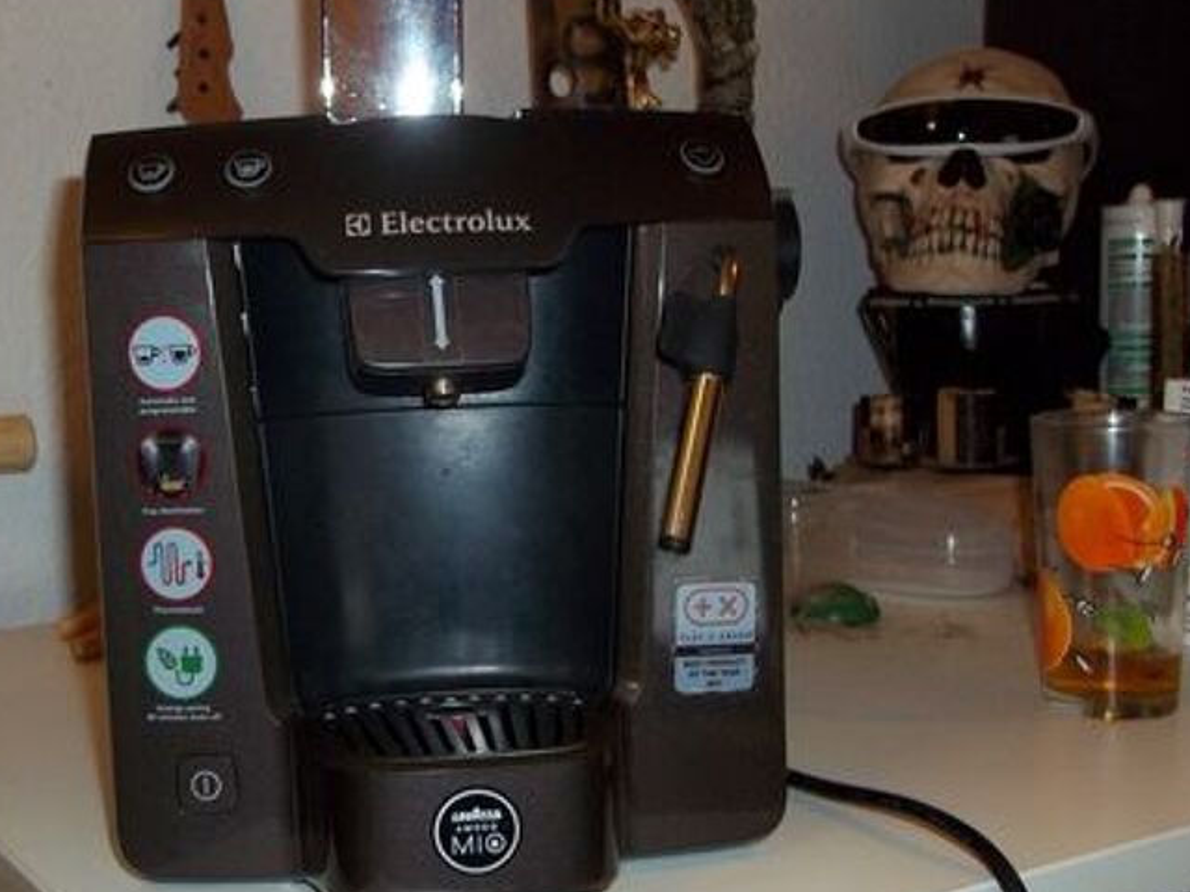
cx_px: 402
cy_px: 496
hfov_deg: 37.8
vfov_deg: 29.1
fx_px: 1719
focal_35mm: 50
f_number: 2.9
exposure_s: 1/30
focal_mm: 5.7
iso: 160
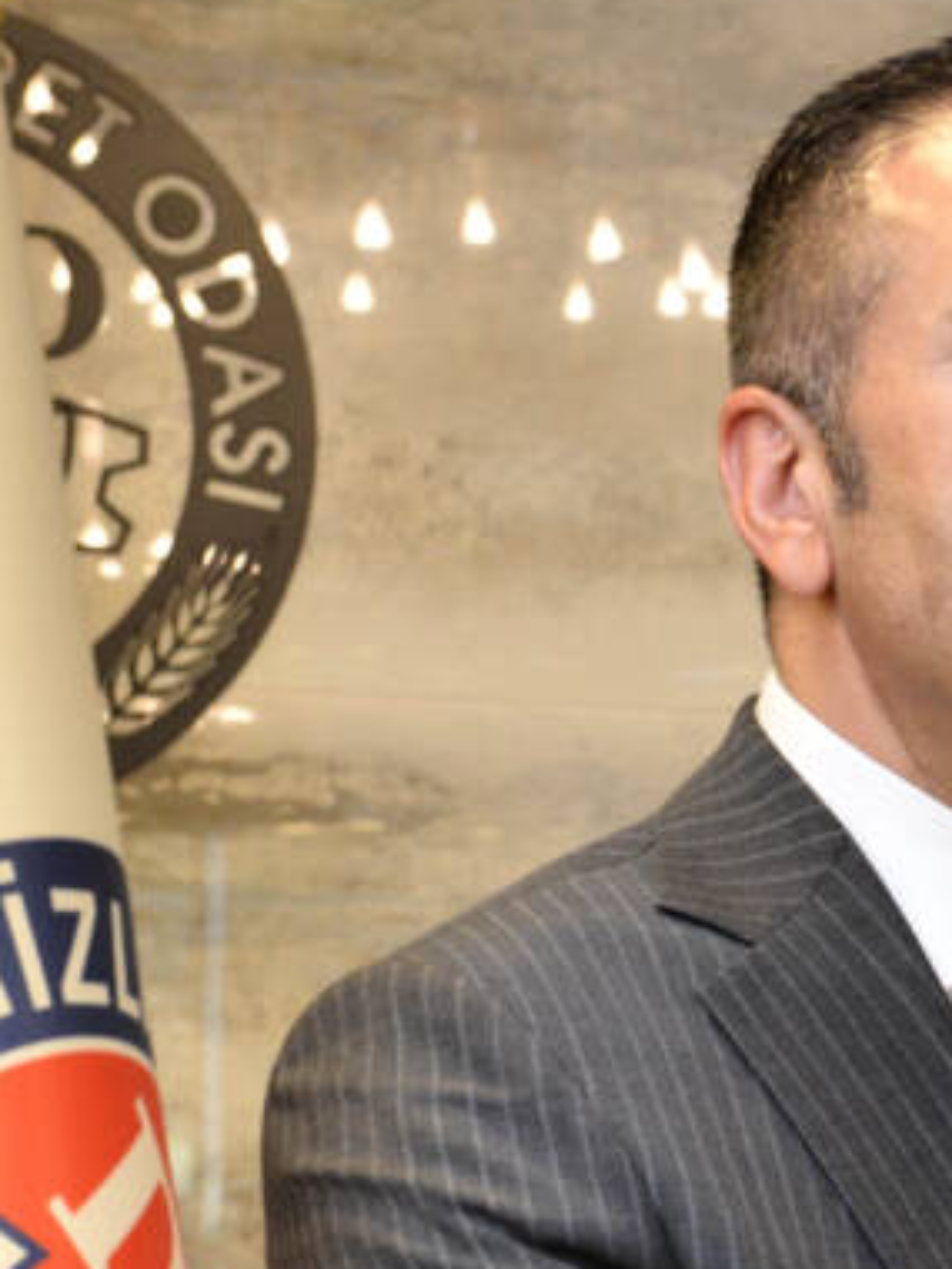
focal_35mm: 152
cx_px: 1440
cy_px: 1099
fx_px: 5574
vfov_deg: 12.9
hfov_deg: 9.5
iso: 1800
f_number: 6.3
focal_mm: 50
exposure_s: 1/60
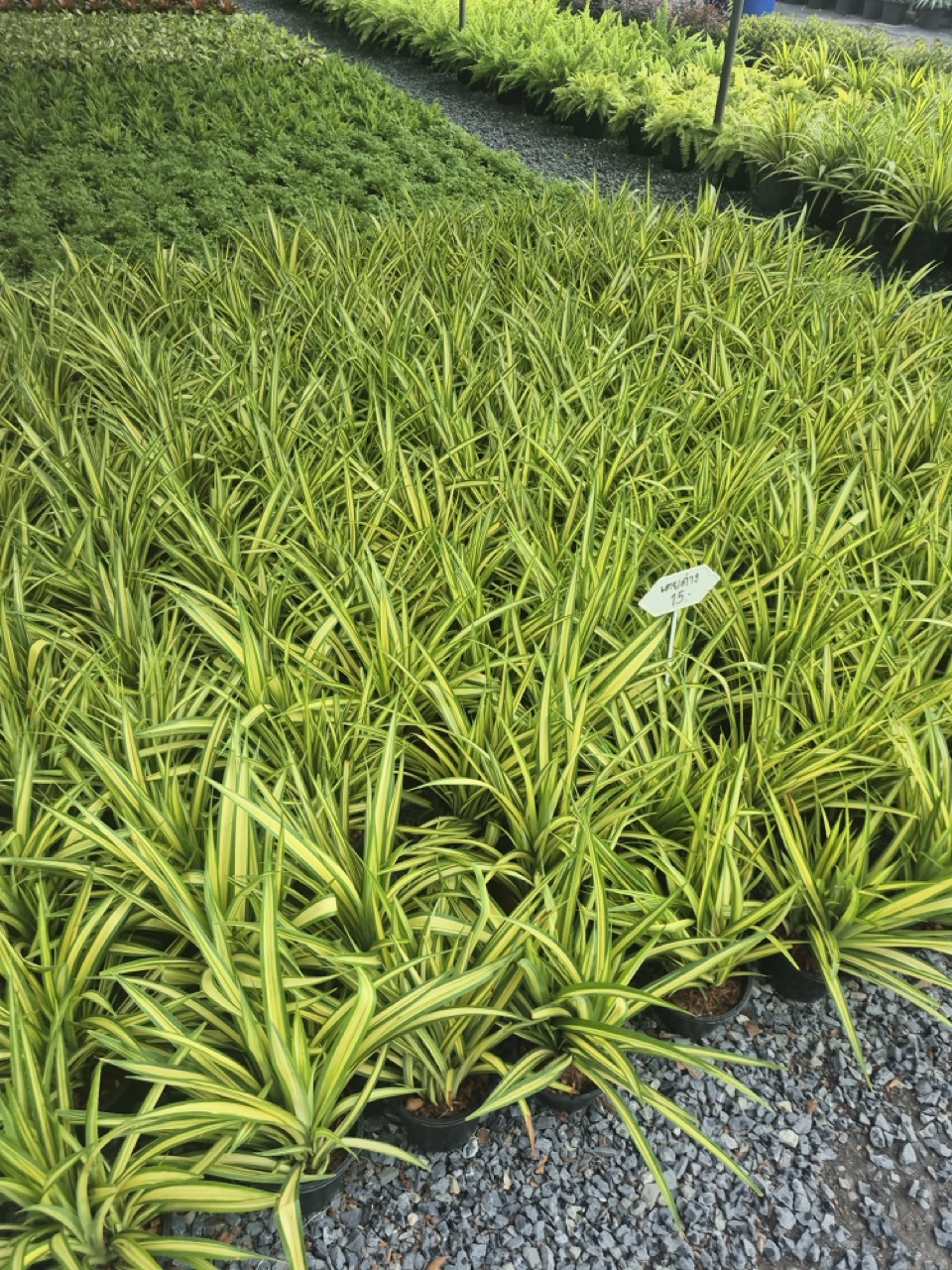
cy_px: 635
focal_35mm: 23
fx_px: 843
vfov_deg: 73.9
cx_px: 476
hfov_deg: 58.9
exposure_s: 1/180
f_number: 1.8
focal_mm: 5.4
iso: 25
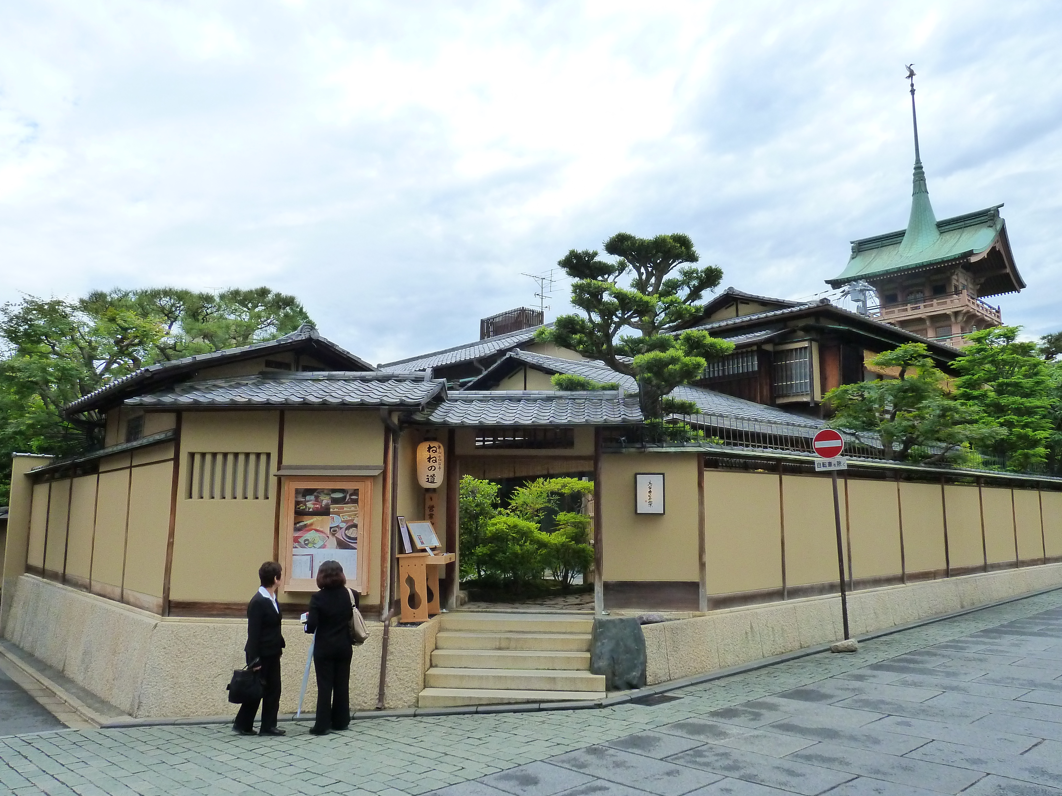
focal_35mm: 26
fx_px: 798
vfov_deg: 53.1
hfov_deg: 67.3
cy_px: 410
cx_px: 533
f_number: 4
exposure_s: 1/500
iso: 200
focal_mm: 4.1
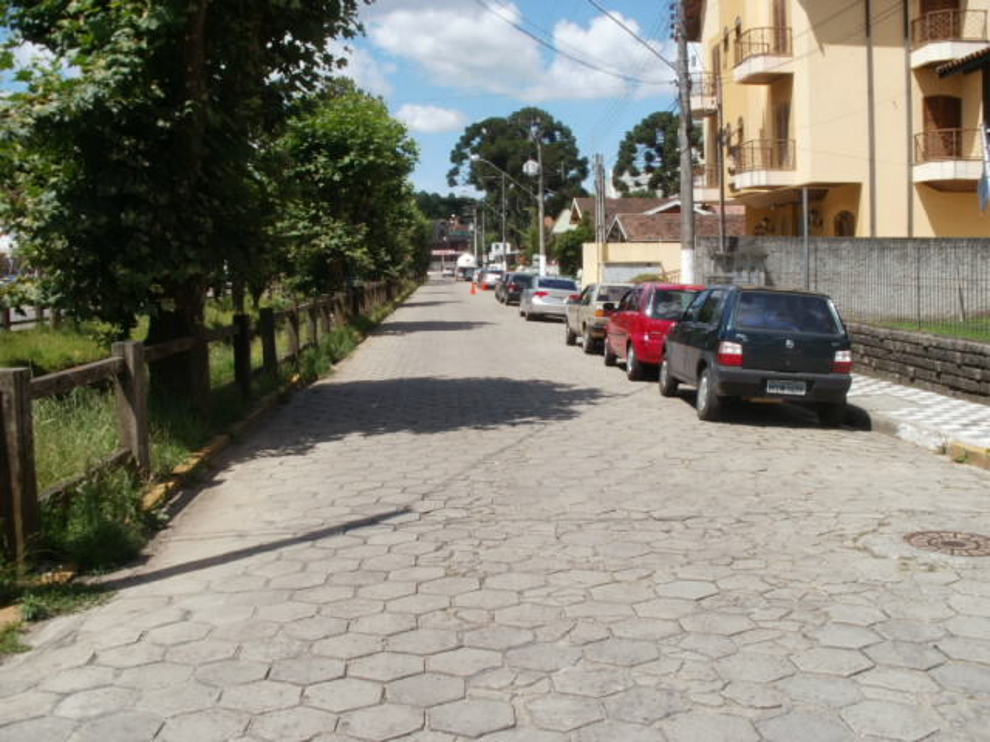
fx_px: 1030
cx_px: 495
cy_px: 371
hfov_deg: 51.4
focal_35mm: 36
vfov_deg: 39.7
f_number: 5.6
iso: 100
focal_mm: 6.3
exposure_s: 1/500
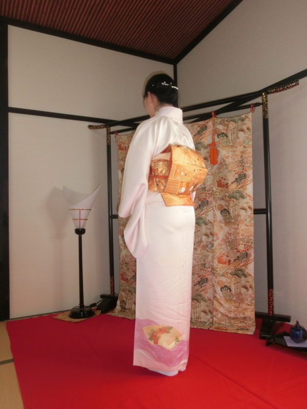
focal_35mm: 28
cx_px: 154
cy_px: 204
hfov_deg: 49.7
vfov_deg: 63.4
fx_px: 331
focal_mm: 4.87
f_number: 3.3
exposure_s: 1/125
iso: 320
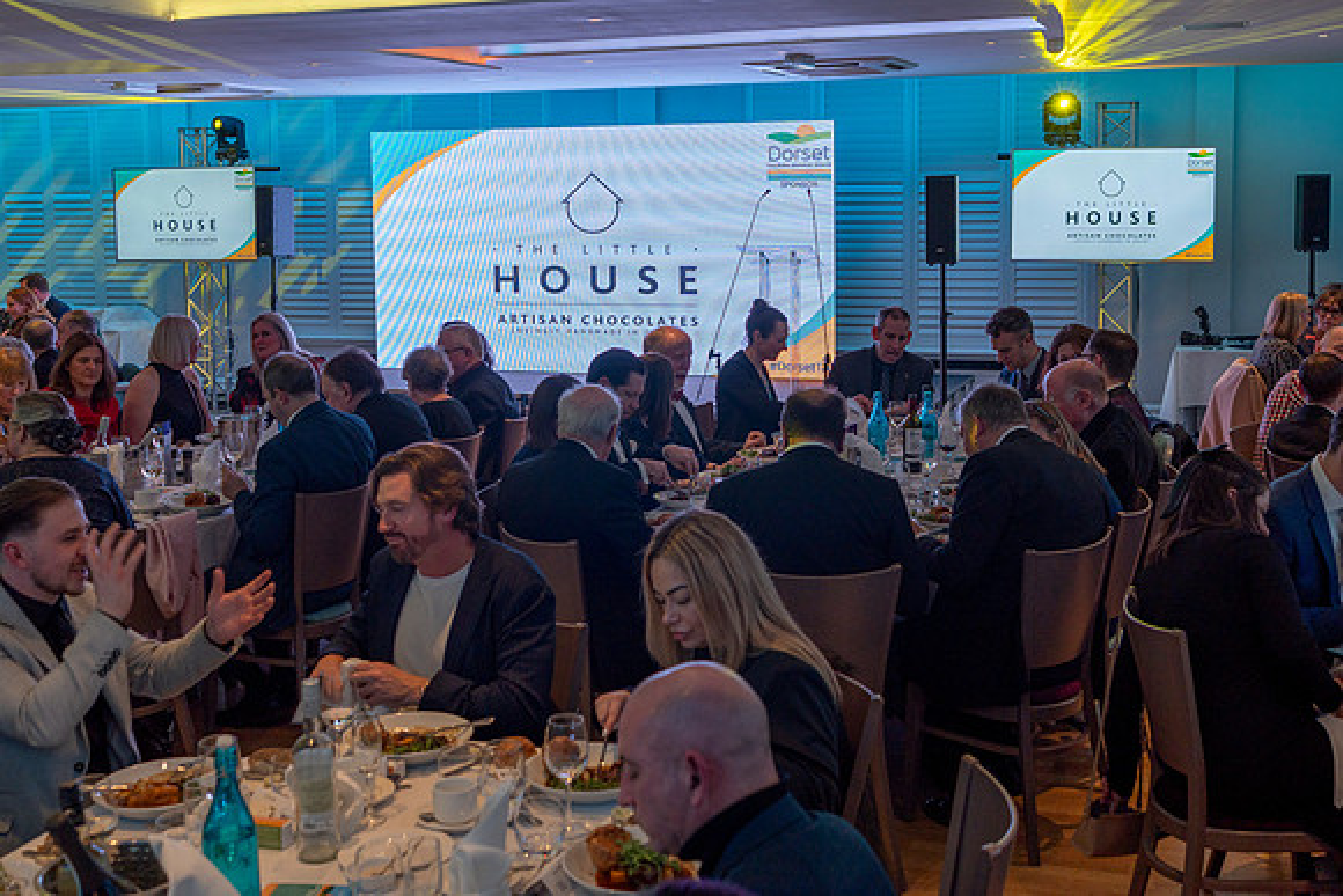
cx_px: 658
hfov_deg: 44.9
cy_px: 339
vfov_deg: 30.7
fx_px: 1625
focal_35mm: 44
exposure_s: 1/60
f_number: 4.5
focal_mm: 35
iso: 125
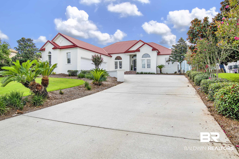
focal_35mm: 21
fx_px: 139
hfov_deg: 81.2
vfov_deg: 59.5
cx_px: 116
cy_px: 76
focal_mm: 20
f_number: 11
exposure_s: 1/400
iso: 200
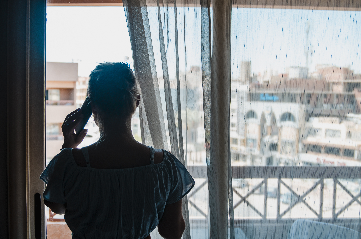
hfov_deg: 46.5
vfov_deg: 31.8
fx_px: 420
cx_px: 180
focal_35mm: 42
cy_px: 120
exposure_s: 1/200
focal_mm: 28
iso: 100
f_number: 2.8
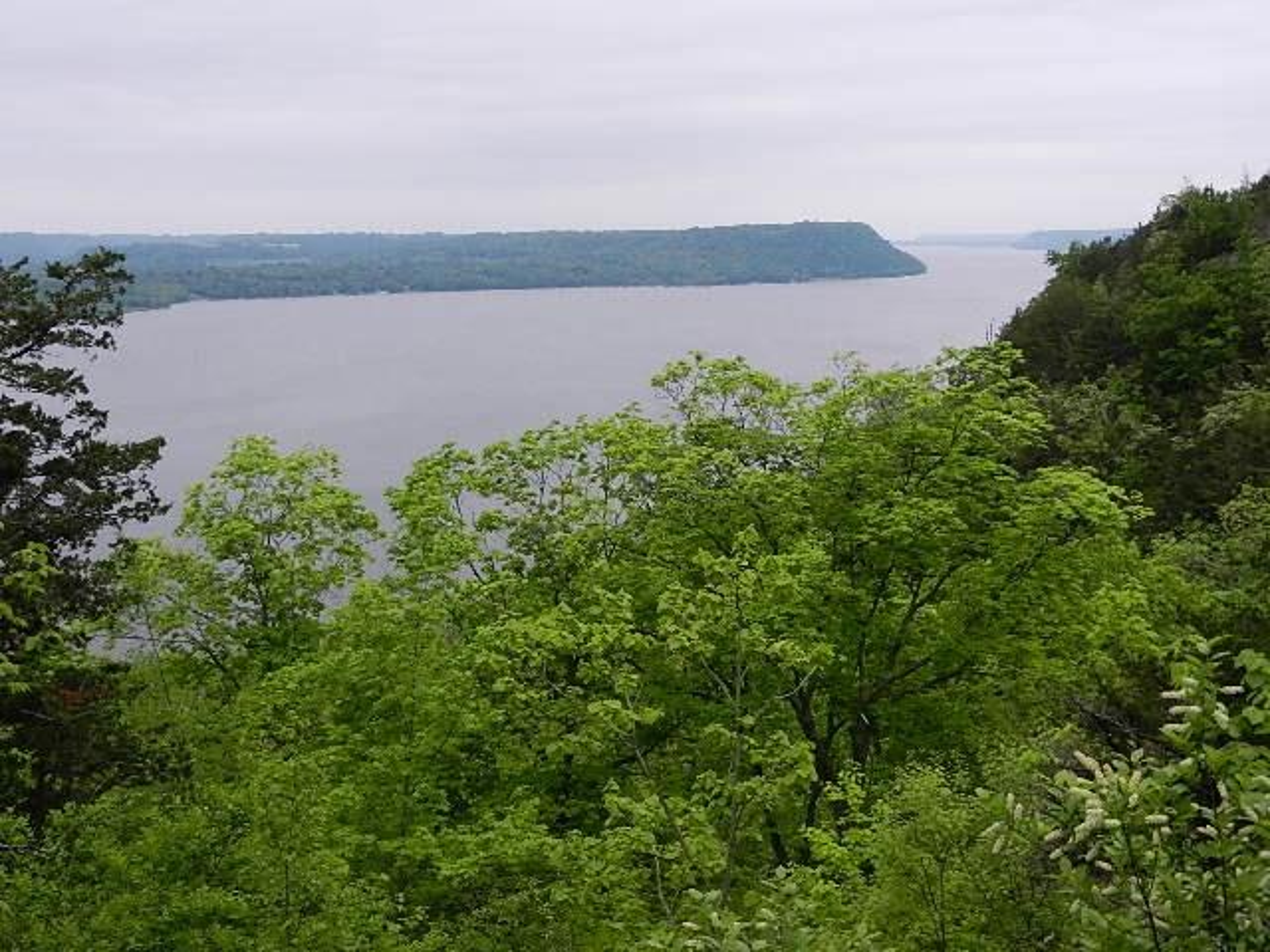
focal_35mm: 38
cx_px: 635
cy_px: 476
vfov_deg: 37.7
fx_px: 1394
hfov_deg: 49.0
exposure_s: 1/200
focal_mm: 6.9
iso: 160
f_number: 4
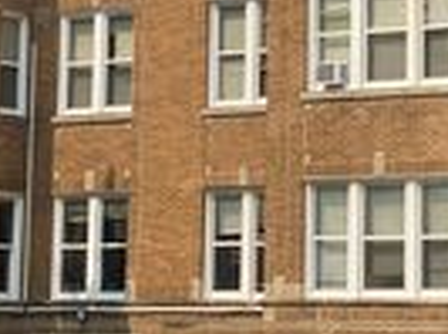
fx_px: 2530
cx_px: 381
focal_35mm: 196
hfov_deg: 10.1
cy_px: -19
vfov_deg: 7.5
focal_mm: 6
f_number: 2
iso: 20
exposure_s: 1/1597
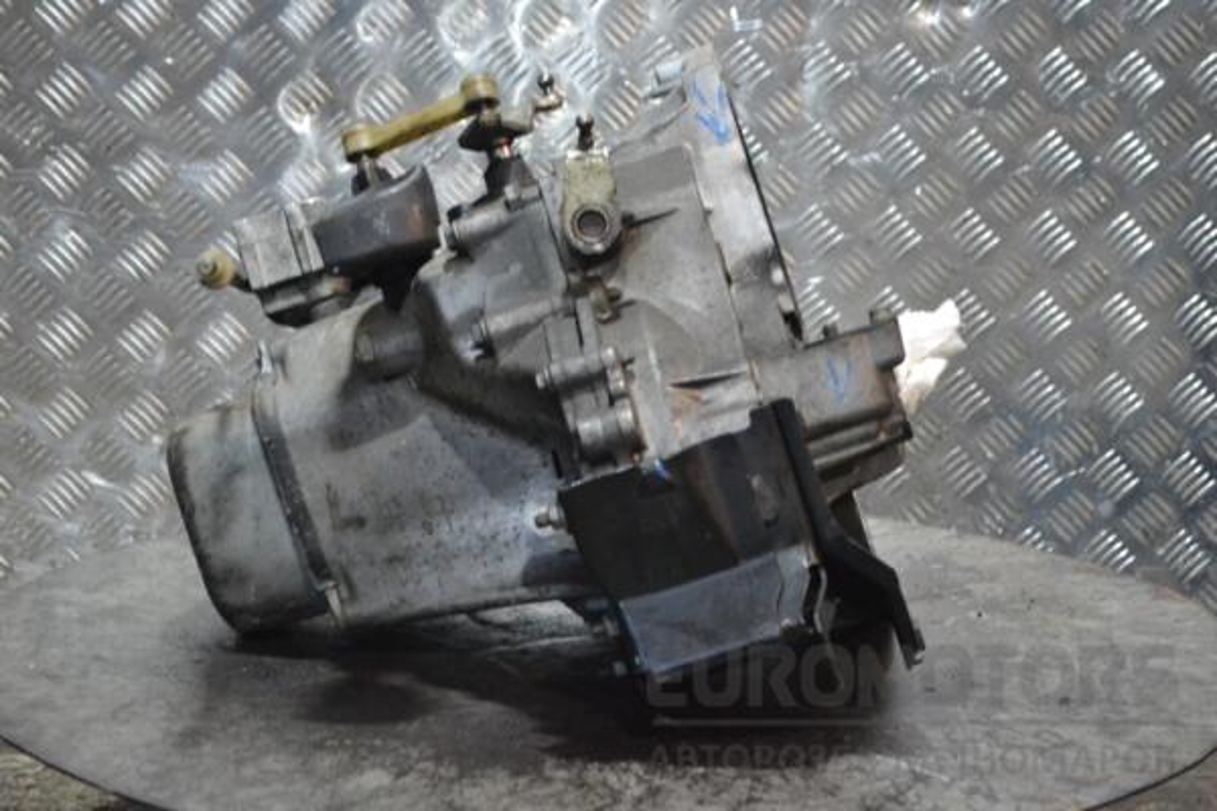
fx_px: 2789
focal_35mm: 82
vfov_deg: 16.6
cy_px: 406
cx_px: 608
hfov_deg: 24.6
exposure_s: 1/30
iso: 3200
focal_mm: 55
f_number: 5.6
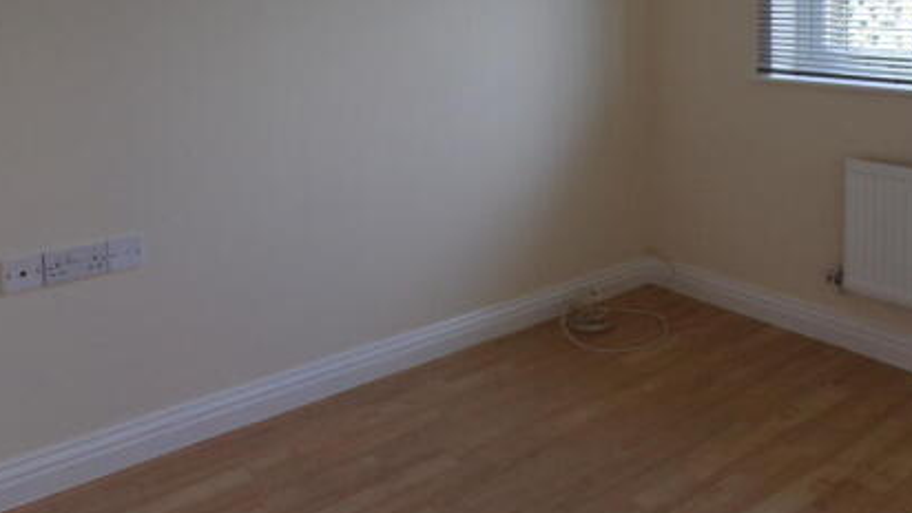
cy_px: 56
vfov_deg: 30.7
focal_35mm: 37
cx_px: 559
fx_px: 895
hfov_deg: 53.5
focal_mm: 4.3
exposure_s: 1/70
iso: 100
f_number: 3
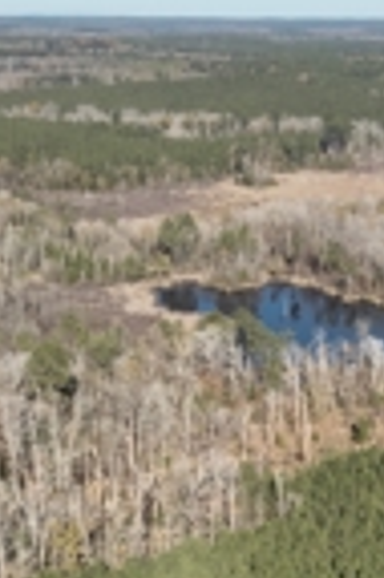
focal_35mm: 70
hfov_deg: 19.3
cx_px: 279
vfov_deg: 27.5
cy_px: 554
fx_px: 1123
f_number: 2.8
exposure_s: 1/1000
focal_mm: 4.4
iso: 110
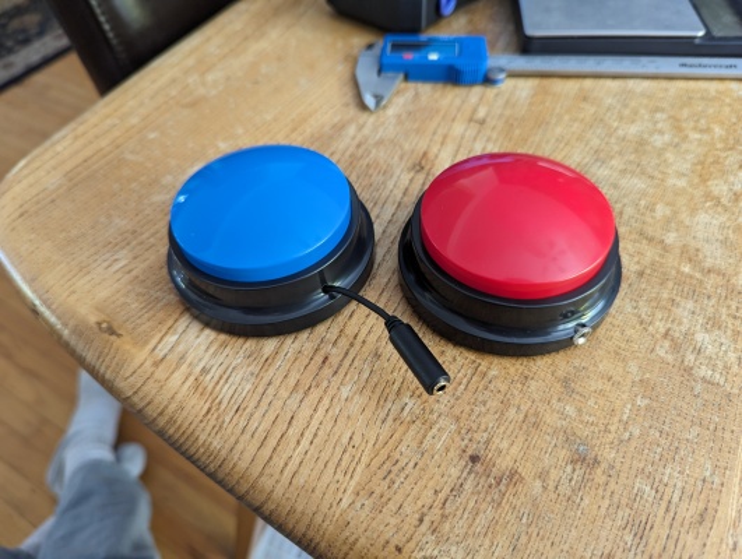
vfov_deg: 57.0
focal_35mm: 24
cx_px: 371
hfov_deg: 71.5
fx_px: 515
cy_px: 280
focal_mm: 6.81
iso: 140
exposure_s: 1/23.8
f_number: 1.85
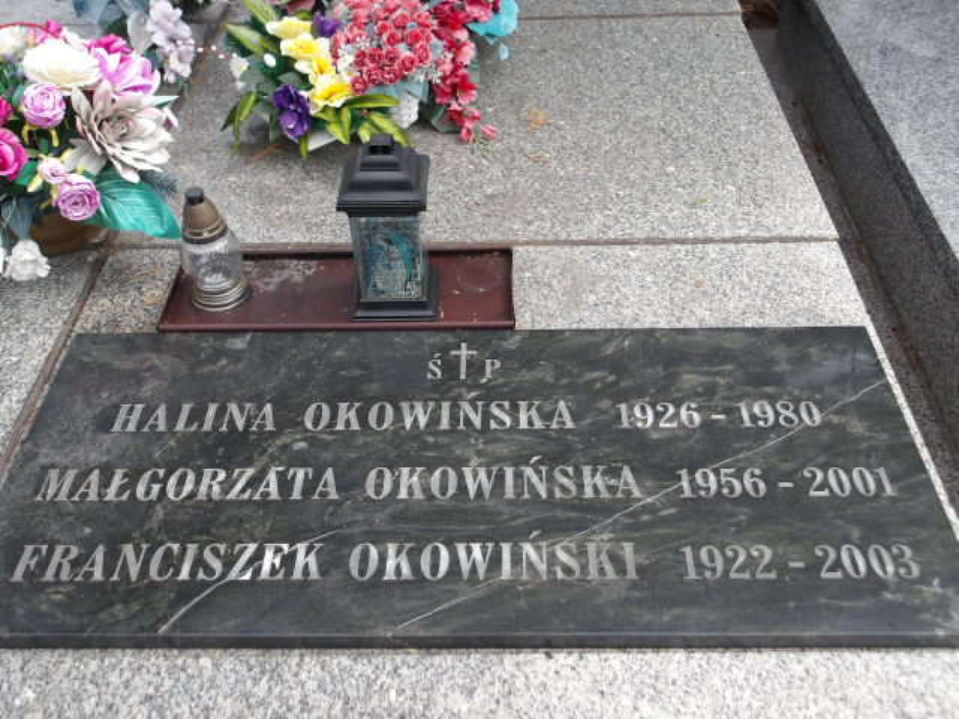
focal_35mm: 34
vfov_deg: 41.8
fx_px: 942
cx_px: 480
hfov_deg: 54.0
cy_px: 360
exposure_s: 1/361
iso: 100
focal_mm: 6.1
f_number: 3.3
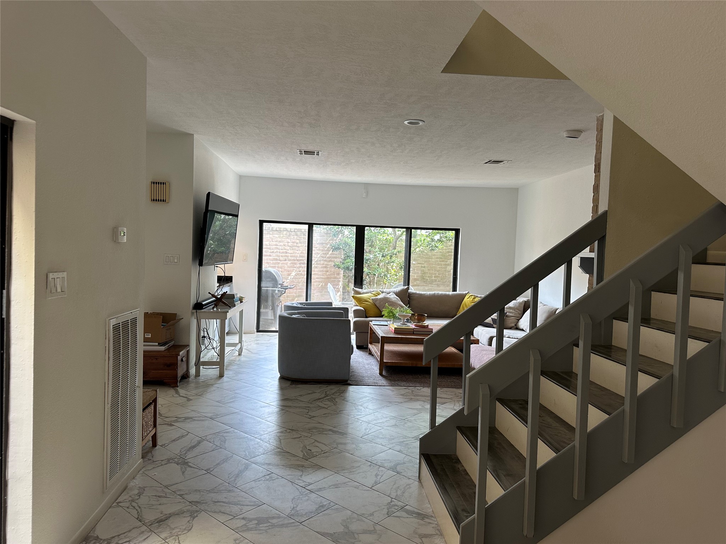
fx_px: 503
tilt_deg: -3.3
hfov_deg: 71.6
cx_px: 363
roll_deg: -1.9
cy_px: 272
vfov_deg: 56.8
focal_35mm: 24
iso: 125
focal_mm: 6.86
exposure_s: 1/60
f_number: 1.78
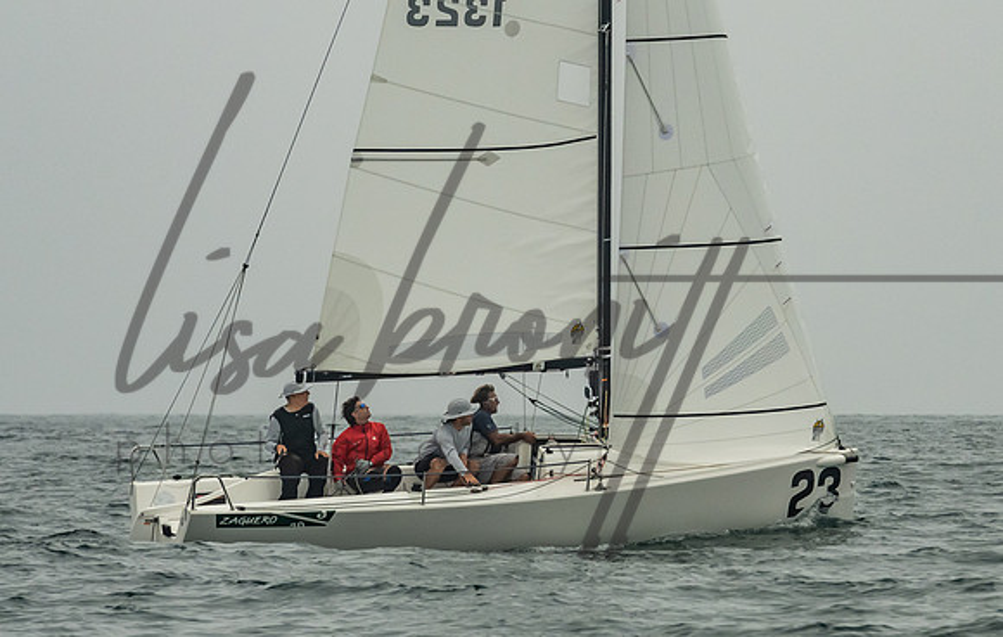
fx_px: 9812
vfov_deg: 3.7
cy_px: 208
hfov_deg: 5.9
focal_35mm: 357
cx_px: 657
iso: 800
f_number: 9
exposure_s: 1/2500
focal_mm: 180
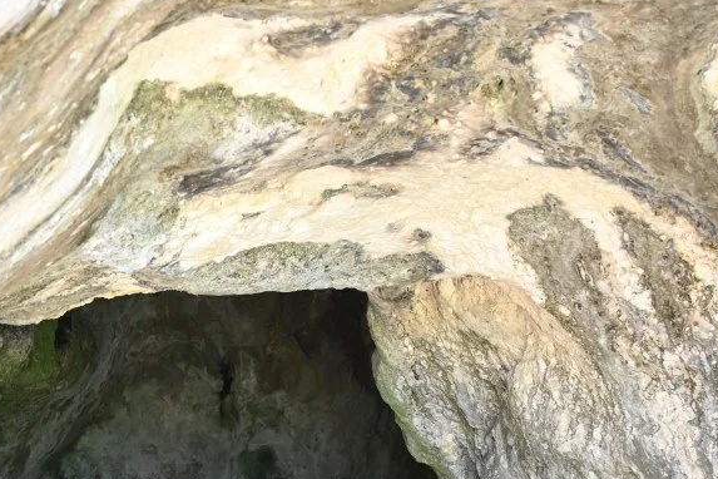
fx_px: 1316
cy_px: 403
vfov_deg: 20.3
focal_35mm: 66
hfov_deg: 30.5
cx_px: 325
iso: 2200
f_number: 4
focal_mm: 35
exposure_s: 1/125
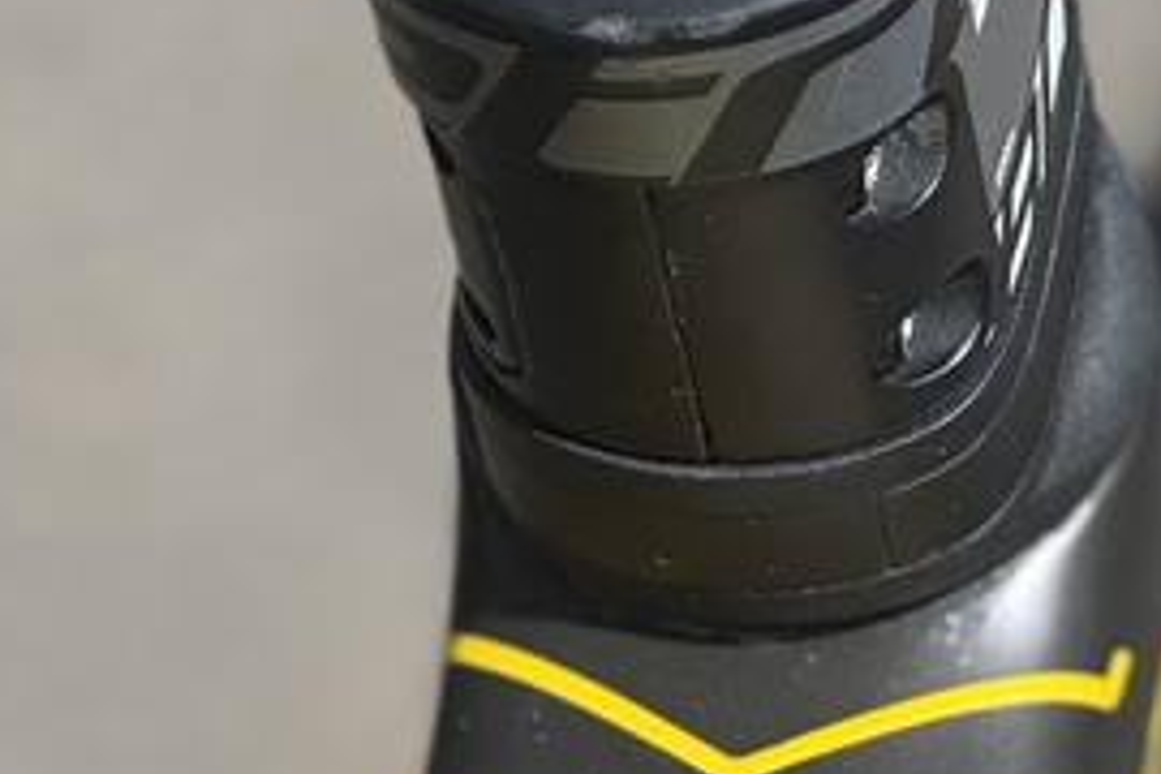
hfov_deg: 6.8
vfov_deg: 4.5
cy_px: 1522
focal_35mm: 304
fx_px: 9803
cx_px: 774
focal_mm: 9
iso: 25
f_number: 2.8
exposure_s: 1/415
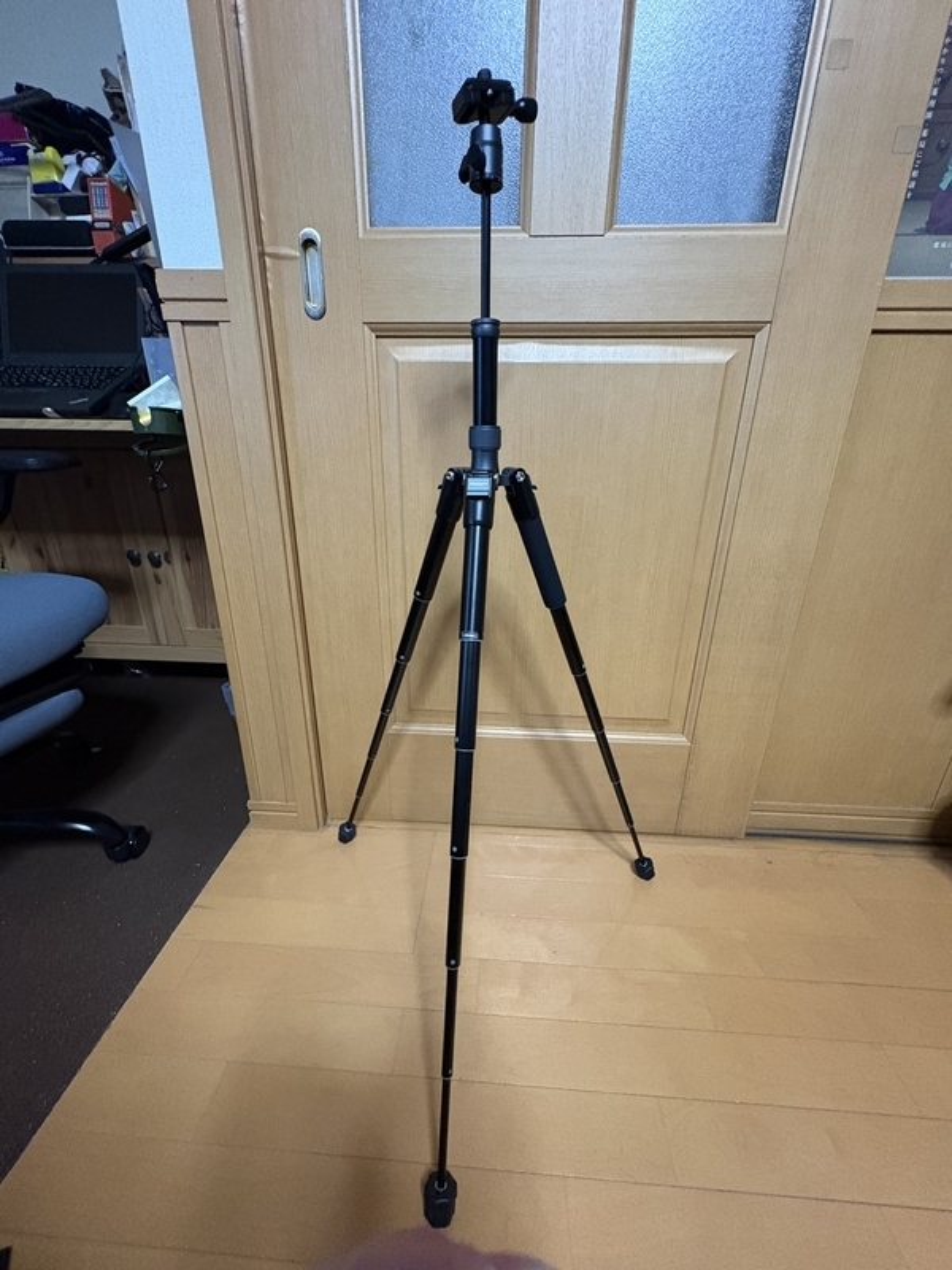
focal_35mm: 14
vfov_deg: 102.1
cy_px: 635
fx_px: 513
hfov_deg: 85.7
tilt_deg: -19.4
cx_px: 476
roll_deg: +0.2
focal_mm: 2.22
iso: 1000
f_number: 2.2
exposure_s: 1/50
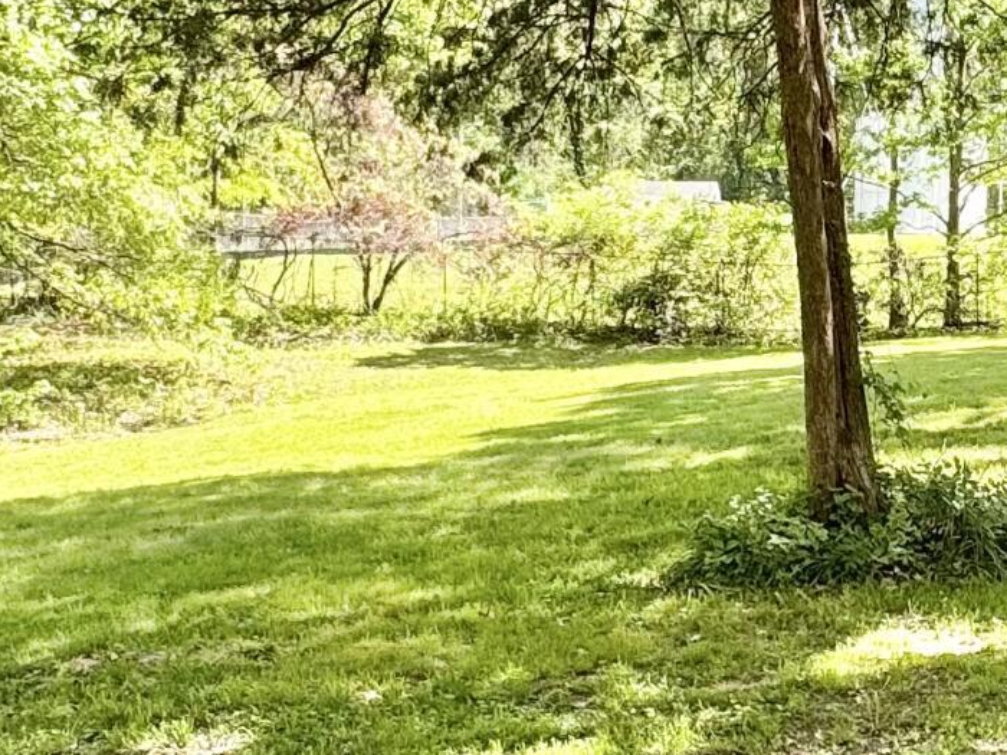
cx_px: 977
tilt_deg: -0.1
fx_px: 1745
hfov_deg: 30.2
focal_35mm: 60
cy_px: 275
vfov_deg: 24.3
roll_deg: -1.5
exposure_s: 1/296
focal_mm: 2.22
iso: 40
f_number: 2.2
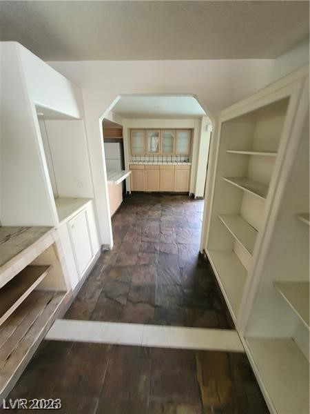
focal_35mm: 13
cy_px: 207
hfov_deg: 89.9
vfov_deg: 106.2
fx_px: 155
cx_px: 155
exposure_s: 1/60
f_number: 2.2
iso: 250
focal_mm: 2.2
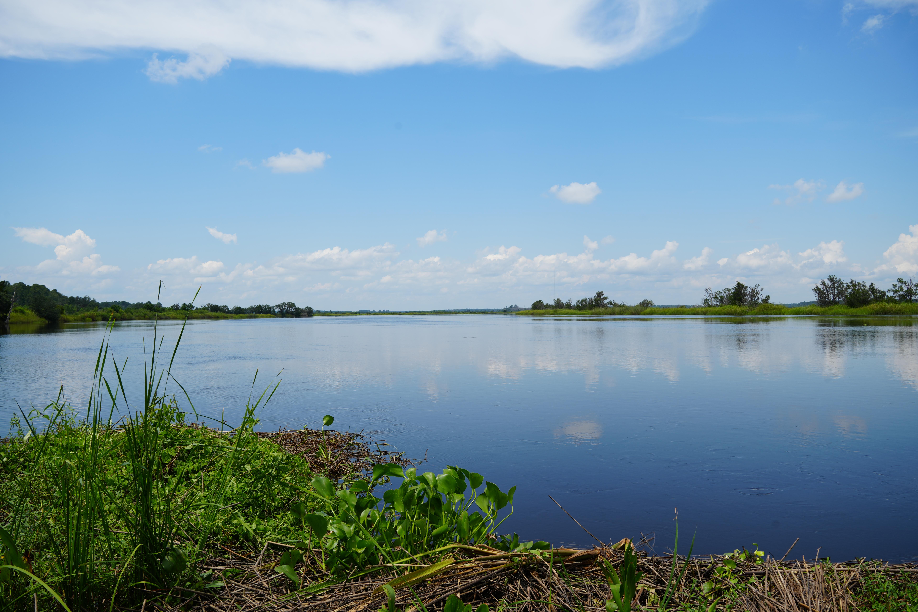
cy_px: 306
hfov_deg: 65.5
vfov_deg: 46.4
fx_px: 714
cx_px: 459
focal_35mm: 28
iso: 100
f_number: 10
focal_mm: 28
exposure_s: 1/250
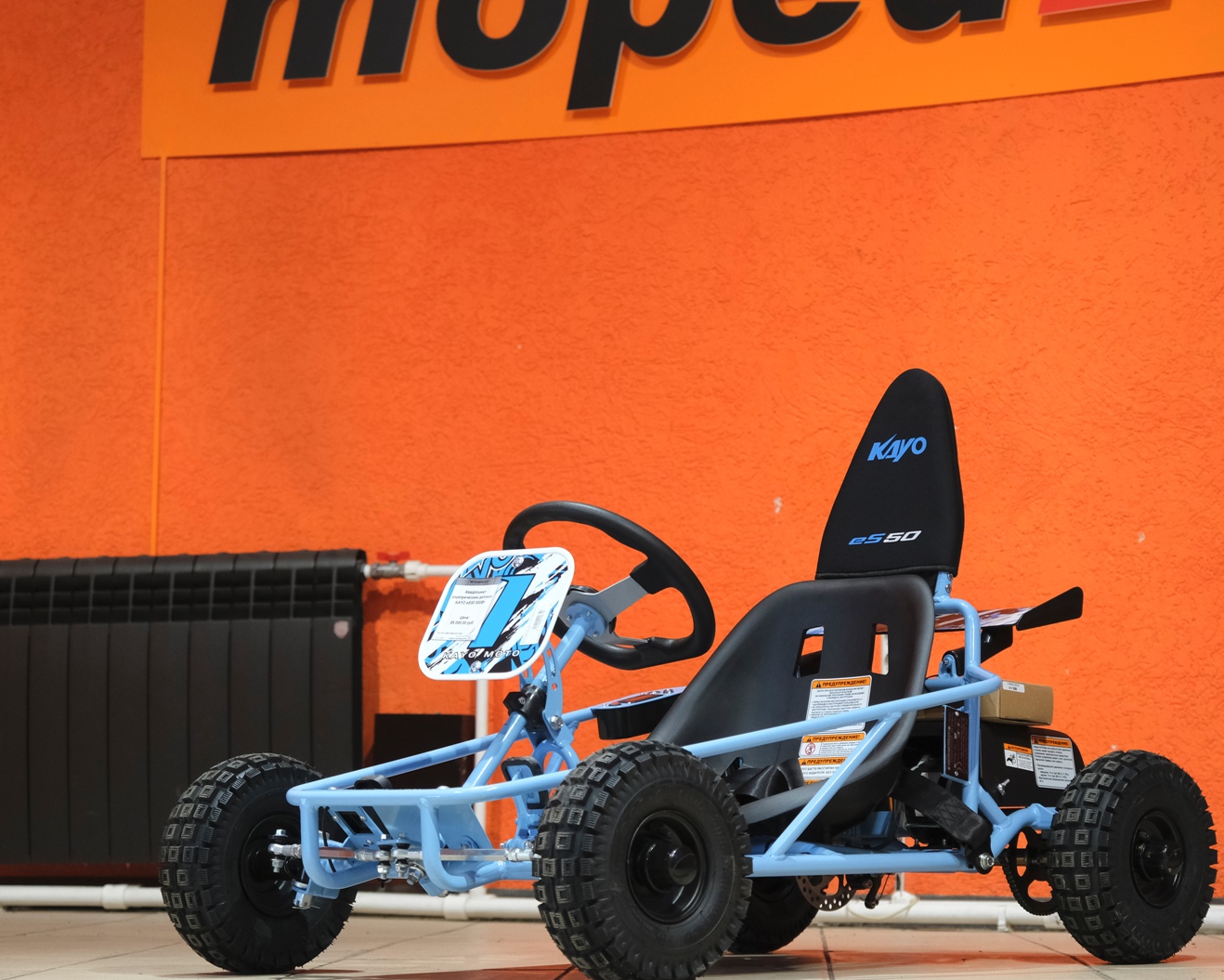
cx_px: 725
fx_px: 3261
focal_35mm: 90
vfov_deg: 17.1
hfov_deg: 21.2
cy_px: 495
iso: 1600
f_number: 4
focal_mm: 52.4
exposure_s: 1/100
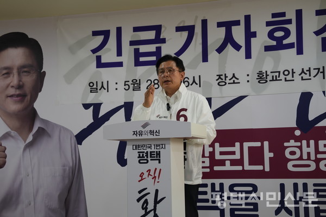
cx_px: 163
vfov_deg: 19.5
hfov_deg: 28.8
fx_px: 634
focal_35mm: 70
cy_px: 108
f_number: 4
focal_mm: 70
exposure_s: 1/160
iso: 500
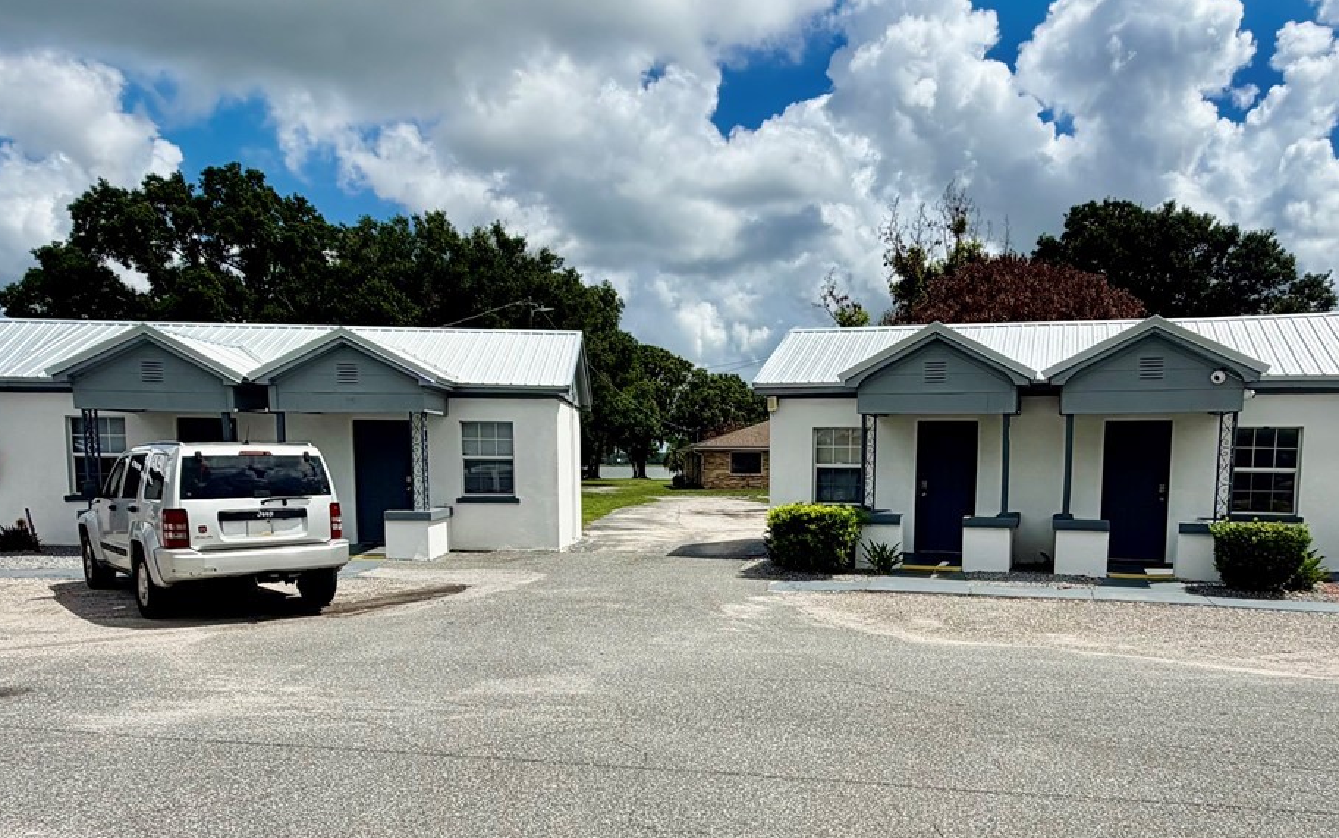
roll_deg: -0.3
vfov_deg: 46.8
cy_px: 566
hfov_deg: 70.0
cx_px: 764
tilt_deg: -6.6
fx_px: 949
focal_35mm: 26
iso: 20
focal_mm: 2.22
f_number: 2.2
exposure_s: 1/1795
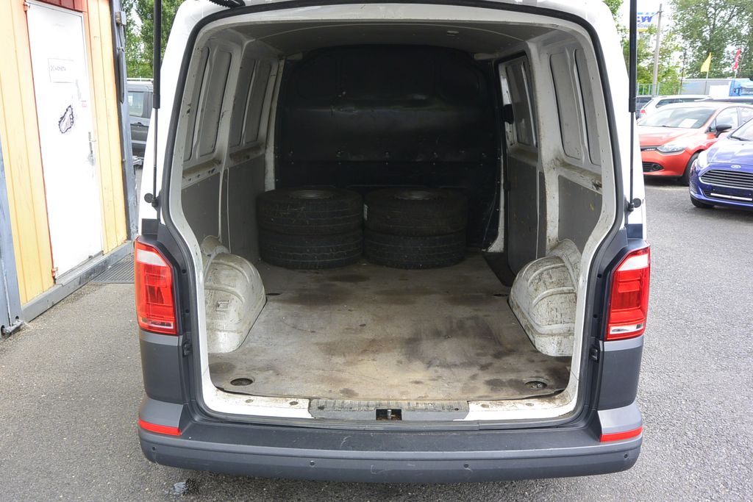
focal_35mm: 31
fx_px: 648
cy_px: 251
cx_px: 376
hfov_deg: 60.3
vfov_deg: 42.3
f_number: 4
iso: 160
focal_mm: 11.8
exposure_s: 1/250
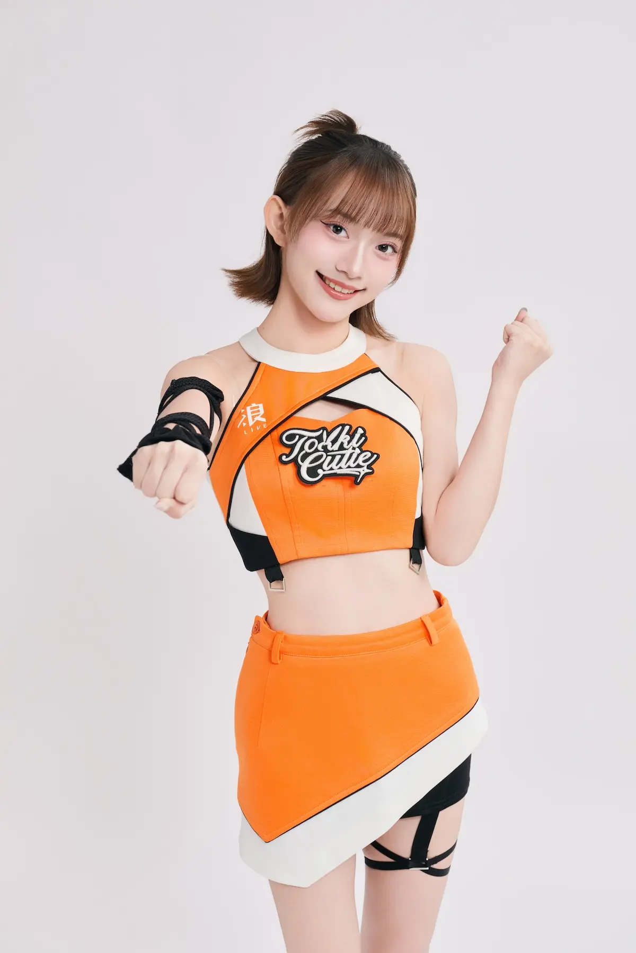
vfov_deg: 34.5
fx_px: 1537
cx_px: 318
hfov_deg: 23.4
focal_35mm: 58
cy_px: 476
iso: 320
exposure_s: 1/160
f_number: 8
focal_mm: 58
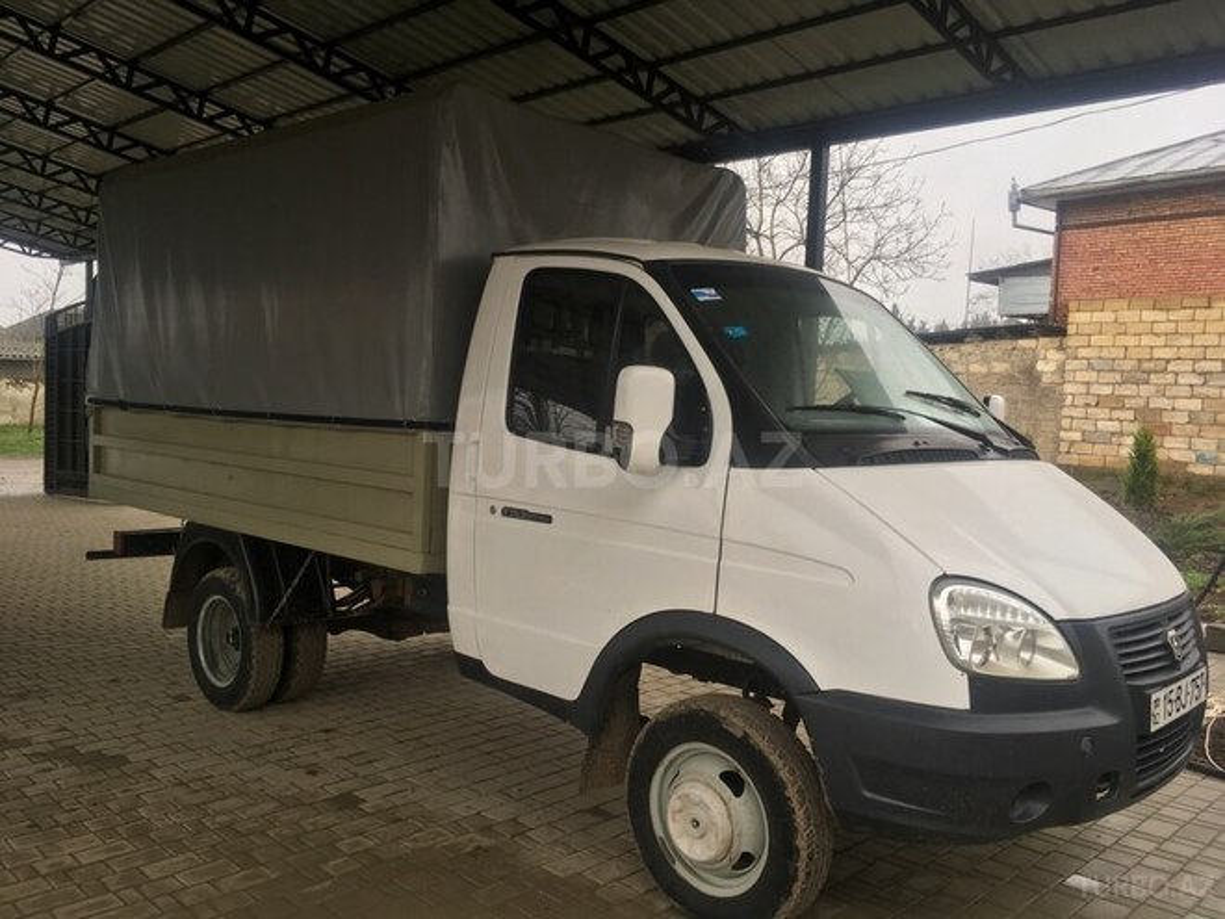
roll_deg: -1.7
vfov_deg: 48.2
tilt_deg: -5.4
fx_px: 1026
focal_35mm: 29
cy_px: 460
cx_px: 612
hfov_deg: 61.7
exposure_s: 1/100
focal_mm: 4.15
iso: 32
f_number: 2.2
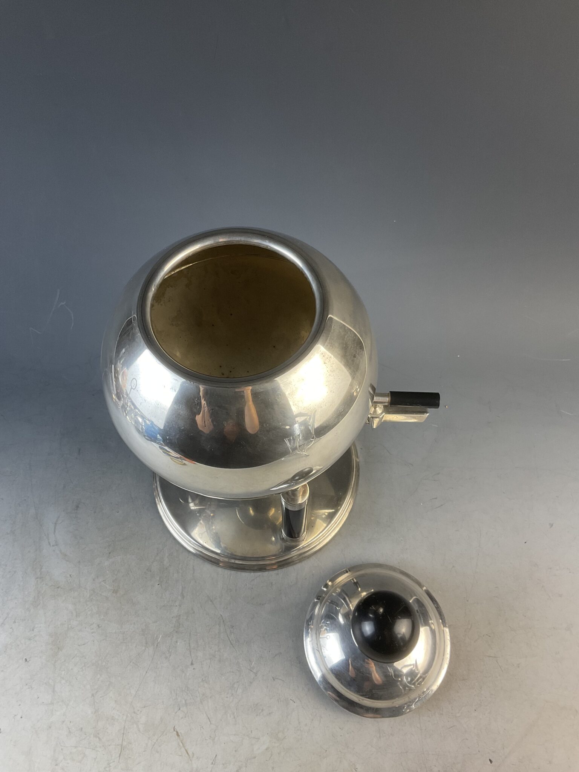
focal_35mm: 29
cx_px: 290
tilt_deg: -61.8
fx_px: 647
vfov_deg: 61.7
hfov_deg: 48.2
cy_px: 386
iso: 50
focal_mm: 3
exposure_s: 1/100
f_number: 1.8
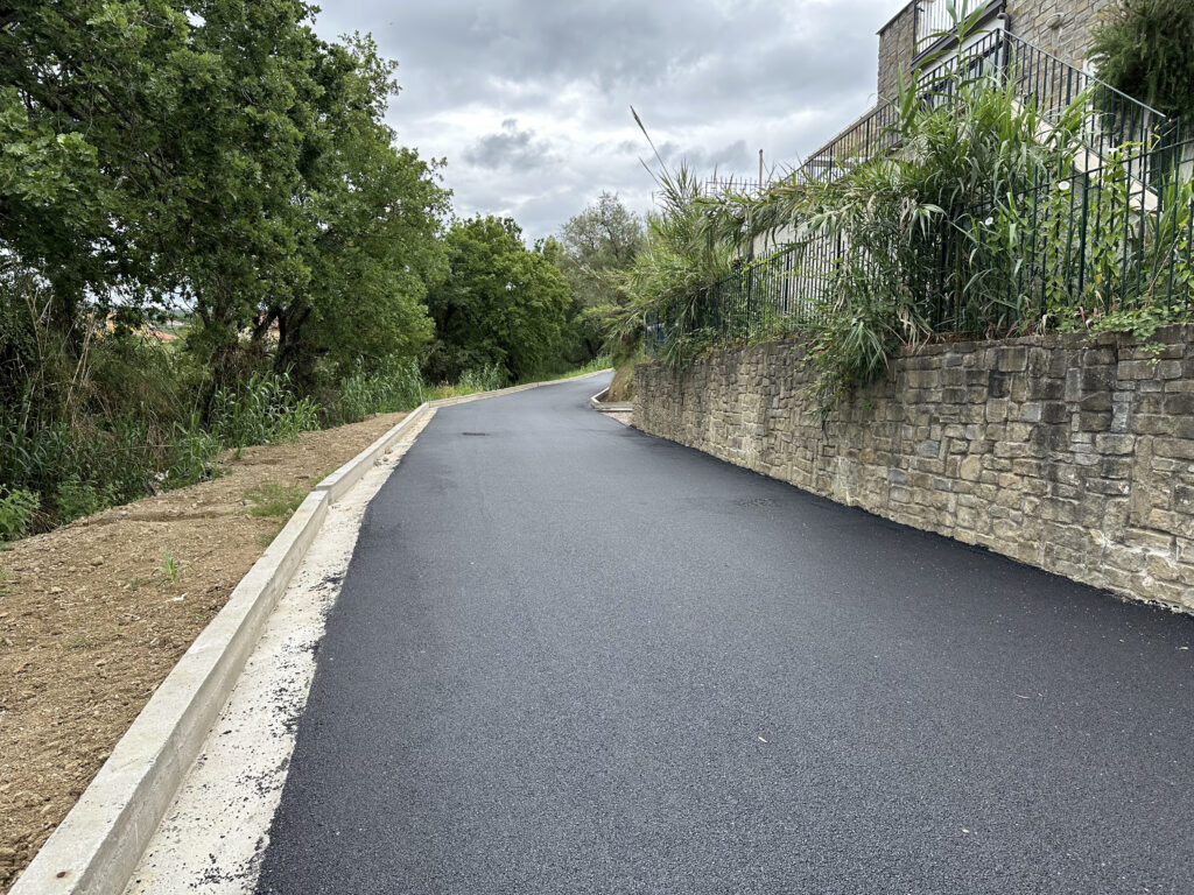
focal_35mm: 24
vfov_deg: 56.8
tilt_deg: -3.8
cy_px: 448
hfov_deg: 71.6
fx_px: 828
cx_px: 597
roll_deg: -1.2
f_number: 1.78
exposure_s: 1/1171
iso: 80
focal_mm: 6.86
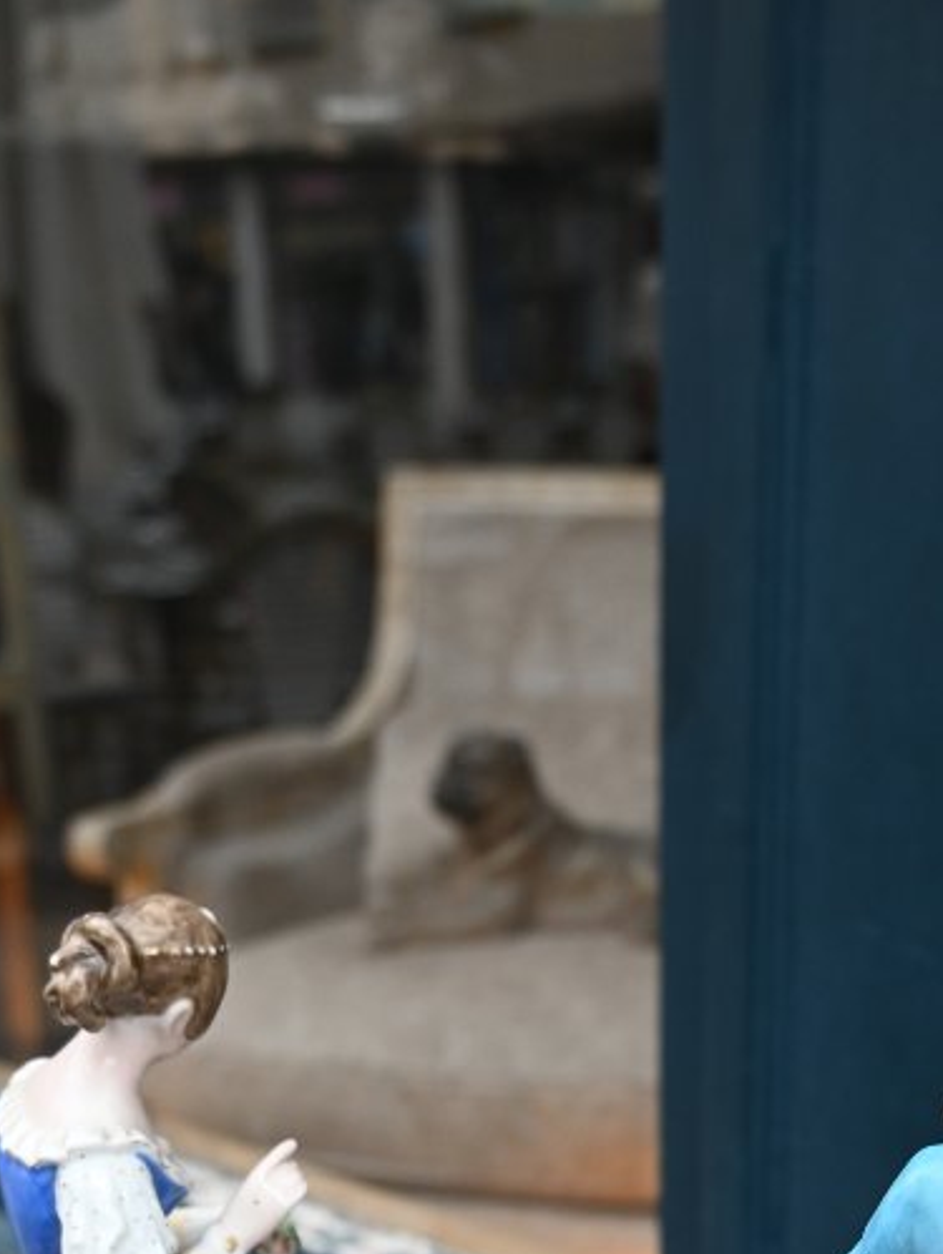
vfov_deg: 26.1
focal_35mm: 68
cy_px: 1448
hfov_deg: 21.6
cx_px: 709
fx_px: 2451
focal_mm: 19.5
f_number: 4
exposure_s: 1/250
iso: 400
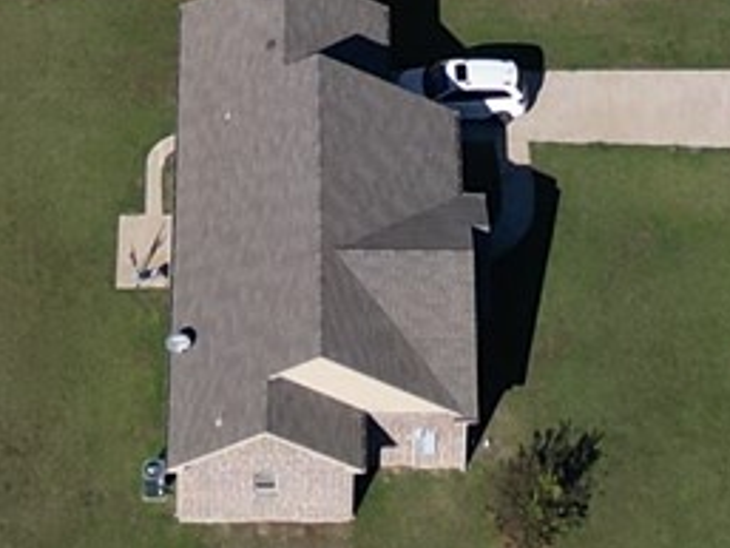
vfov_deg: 6.4
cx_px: 312
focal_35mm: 191
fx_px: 4030
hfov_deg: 10.3
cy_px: -1573
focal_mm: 6.72
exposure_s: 1/3000
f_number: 1.7
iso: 110
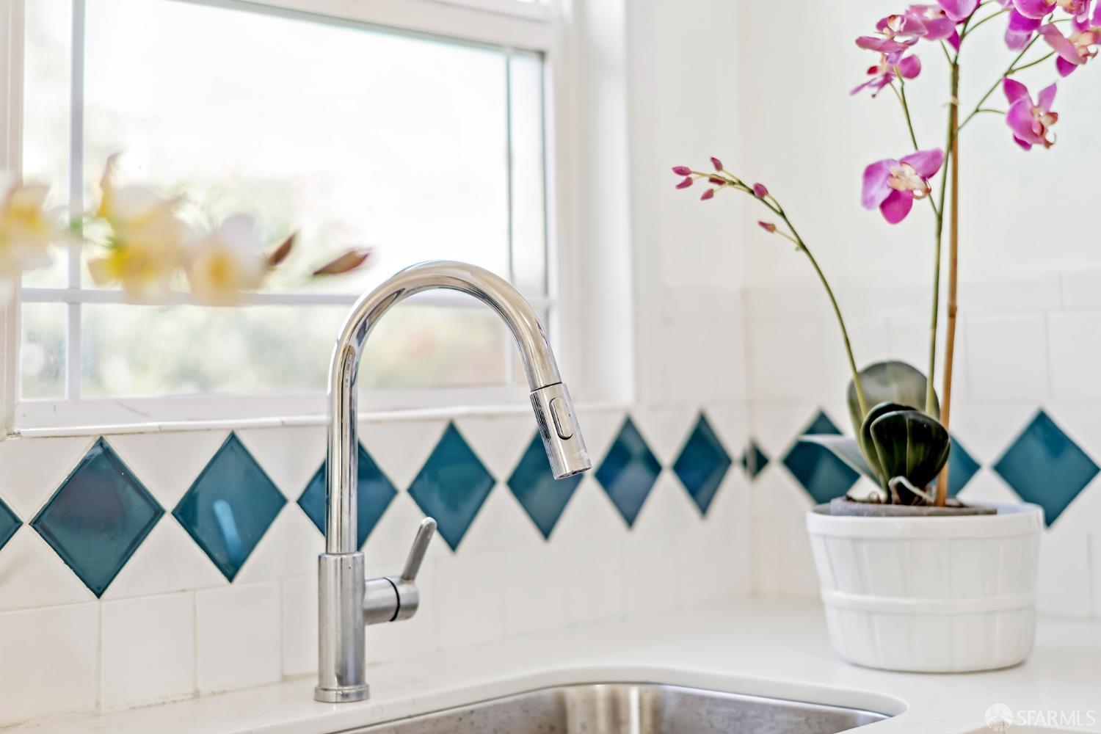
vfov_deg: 23.4
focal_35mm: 58
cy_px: 367
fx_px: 1774
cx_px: 550
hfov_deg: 34.5
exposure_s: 1/100
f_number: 1.8
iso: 64
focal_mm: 58
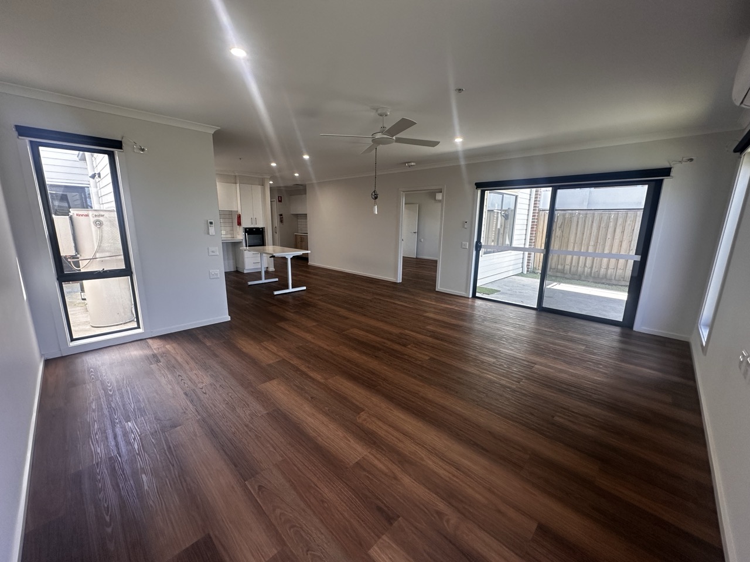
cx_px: 375
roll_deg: -0.8
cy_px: 281
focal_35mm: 14
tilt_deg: -10.4
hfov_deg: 102.1
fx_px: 303
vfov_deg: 85.7
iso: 160
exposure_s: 1/100
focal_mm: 2.22
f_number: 2.2
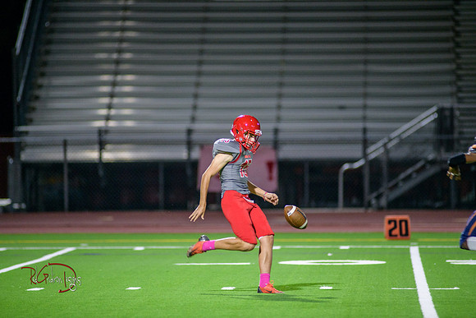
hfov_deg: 6.9
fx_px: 3967
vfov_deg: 4.6
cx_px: 238
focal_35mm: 300
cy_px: 159
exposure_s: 1/500
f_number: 2.8
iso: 2000
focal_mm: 300
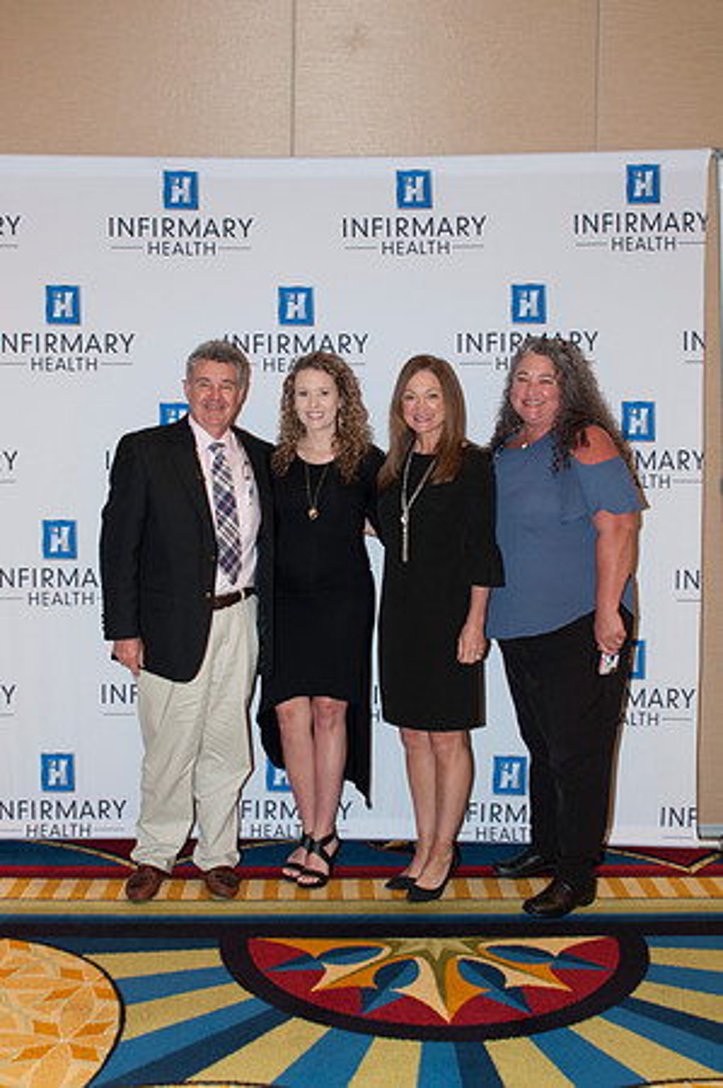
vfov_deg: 48.0
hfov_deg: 32.9
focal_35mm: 40
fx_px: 1223
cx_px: 362
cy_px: 544
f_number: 5.6
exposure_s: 1/60
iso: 400
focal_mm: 27
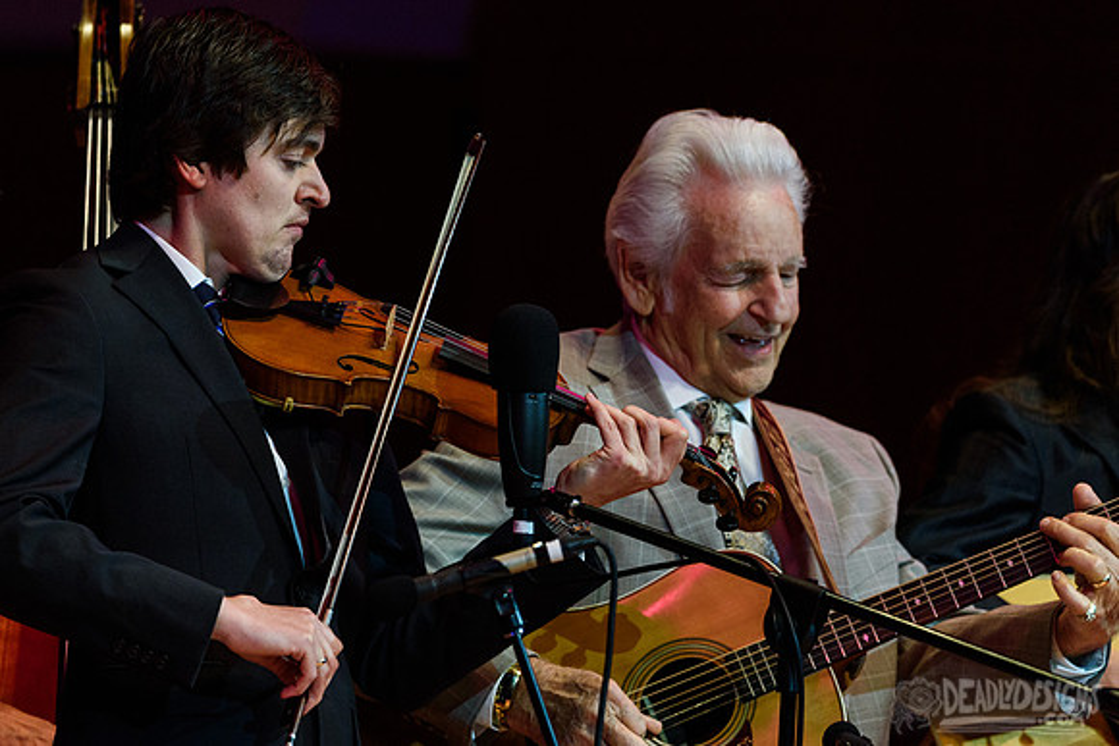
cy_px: 365
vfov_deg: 3.7
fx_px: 11450
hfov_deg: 5.6
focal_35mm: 368
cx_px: 513
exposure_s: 1/640
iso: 2500
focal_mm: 340
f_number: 5.6
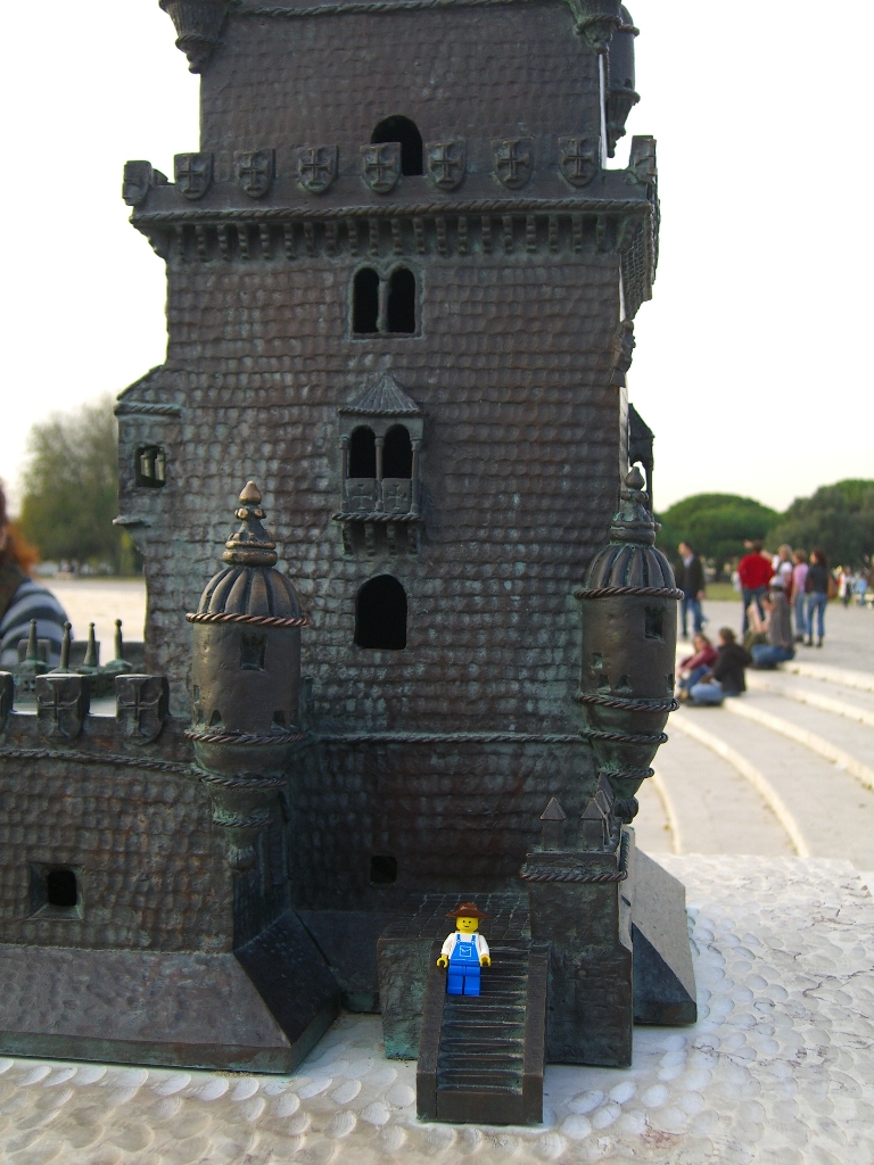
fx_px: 1549
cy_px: 582
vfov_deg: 41.2
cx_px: 437
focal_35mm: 46
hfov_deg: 31.5
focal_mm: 9.5
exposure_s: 1/125
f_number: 3.1
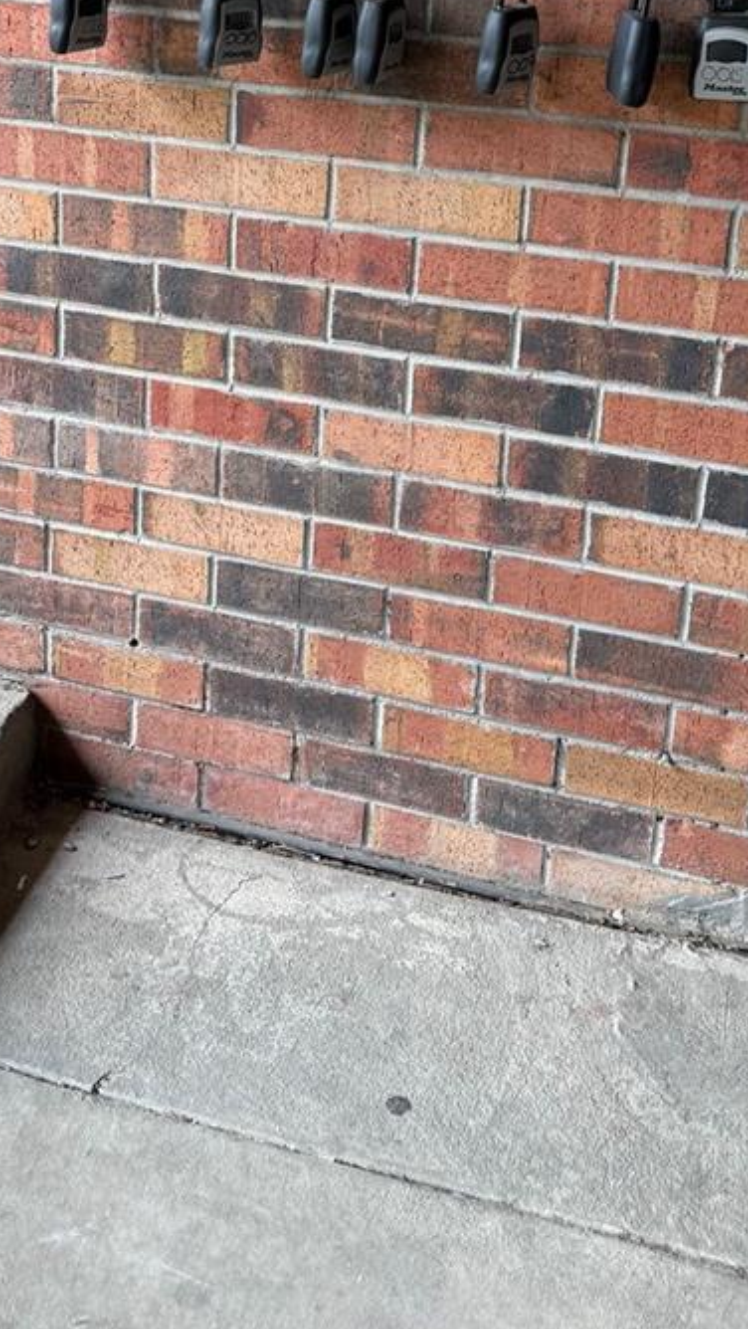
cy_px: 249
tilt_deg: -16.3
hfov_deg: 25.4
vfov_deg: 41.6
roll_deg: -4.6
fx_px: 1656
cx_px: 290
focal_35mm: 47
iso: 50
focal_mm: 6.76
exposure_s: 1/122
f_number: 1.78
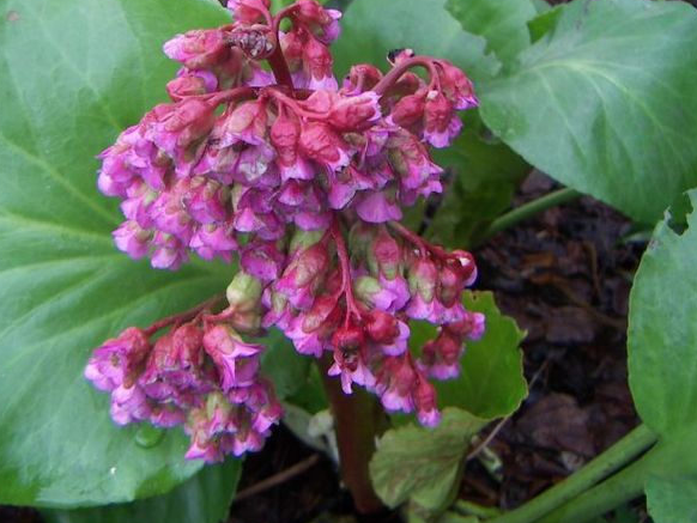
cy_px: 208
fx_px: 947
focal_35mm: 47
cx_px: 256
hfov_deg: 40.1
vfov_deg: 30.8
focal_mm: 4.7
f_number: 2.8
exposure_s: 1/80
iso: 50
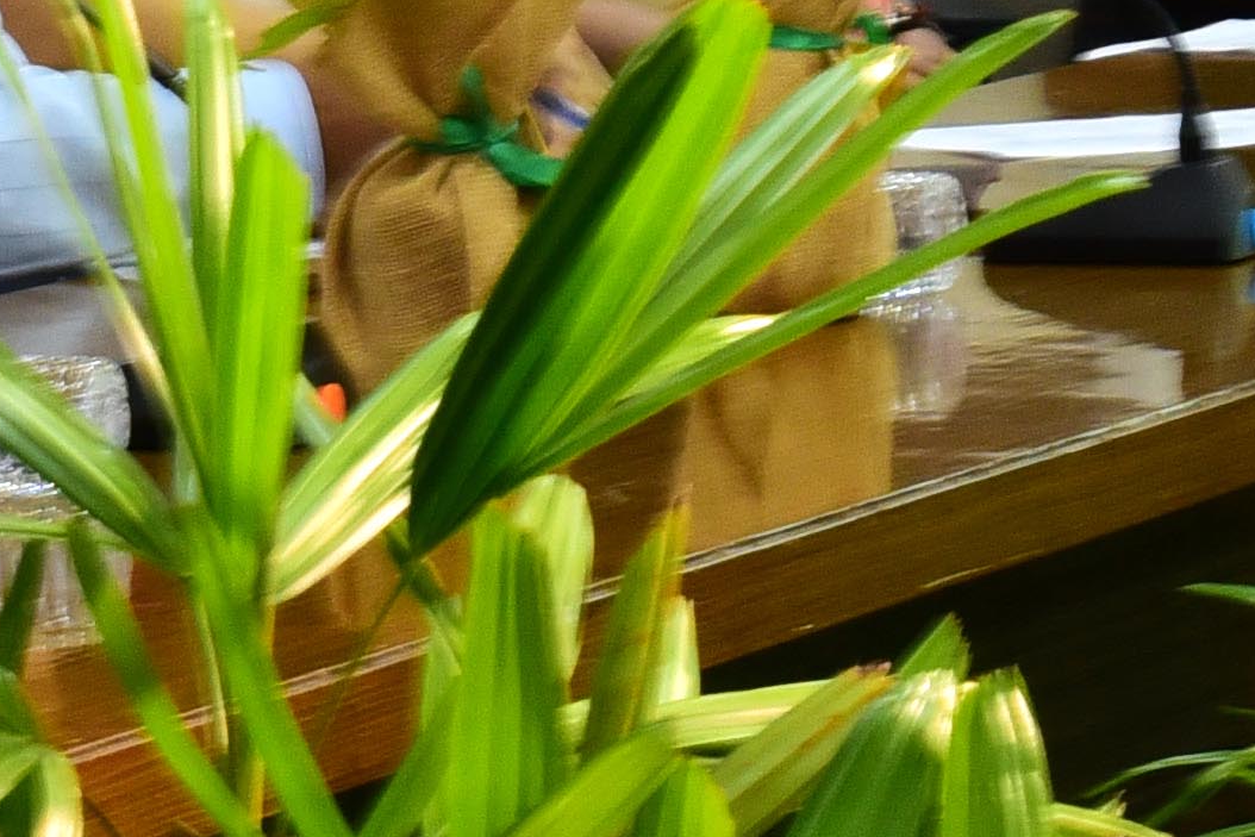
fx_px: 10947
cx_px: 476
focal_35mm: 314
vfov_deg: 4.3
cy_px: -506
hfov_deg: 6.6
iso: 1600
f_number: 16
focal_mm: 55
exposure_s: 1/13
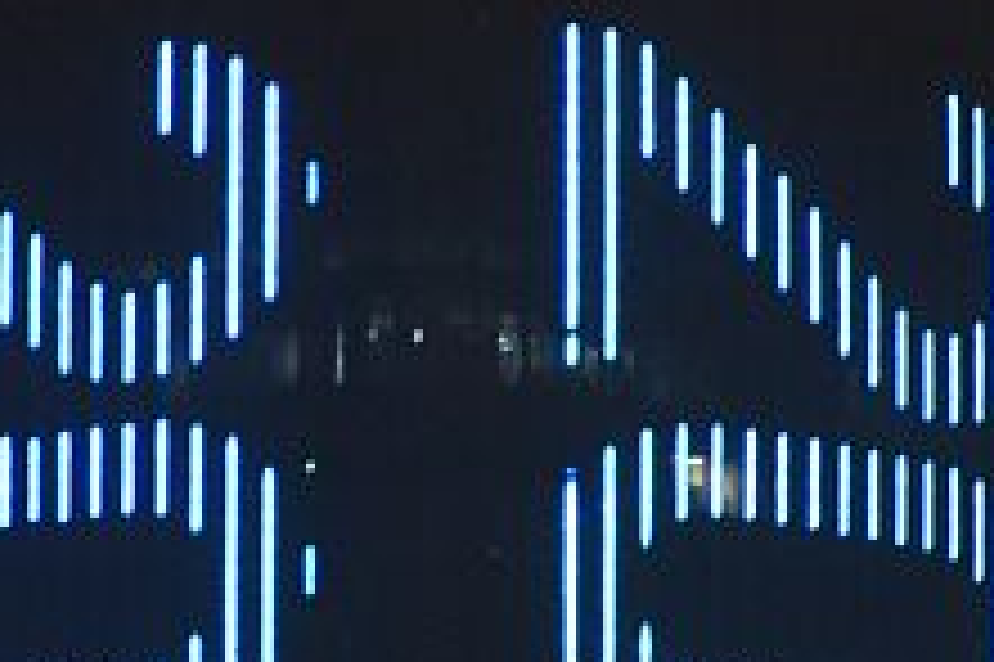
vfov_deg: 1.3
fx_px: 29990
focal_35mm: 1087
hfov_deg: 1.9
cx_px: 459
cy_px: 396
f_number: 2.8
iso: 5600
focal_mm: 200
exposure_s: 1/100
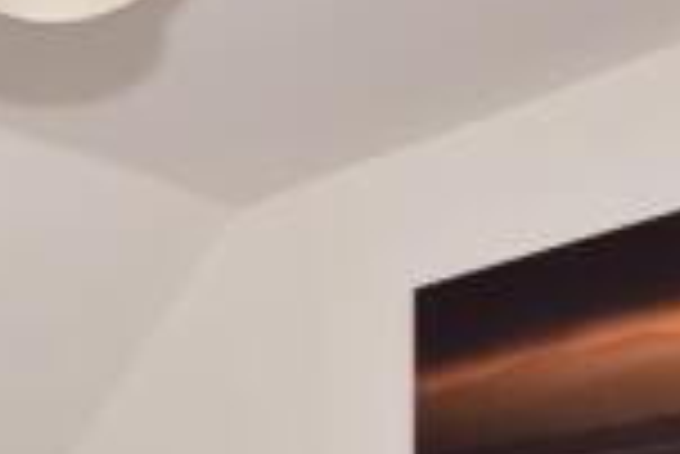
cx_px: -423
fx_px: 1229
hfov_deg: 22.9
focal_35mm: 65
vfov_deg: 18.3
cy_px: 708
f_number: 13
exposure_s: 1/200
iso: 400
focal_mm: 10
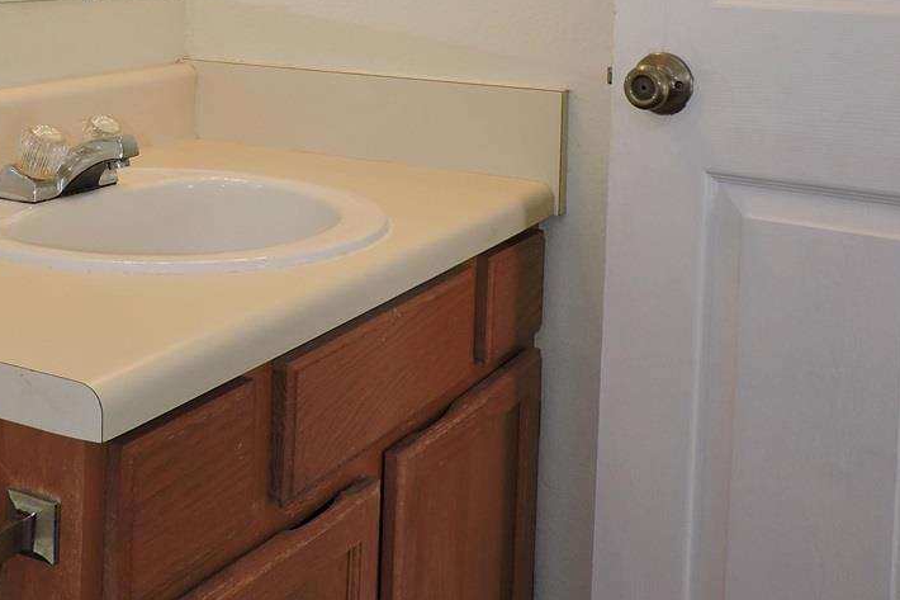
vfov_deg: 23.8
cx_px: 245
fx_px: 1350
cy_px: -28
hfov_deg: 36.2
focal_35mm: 54
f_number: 3
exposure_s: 1/50
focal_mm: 4.3
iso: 100
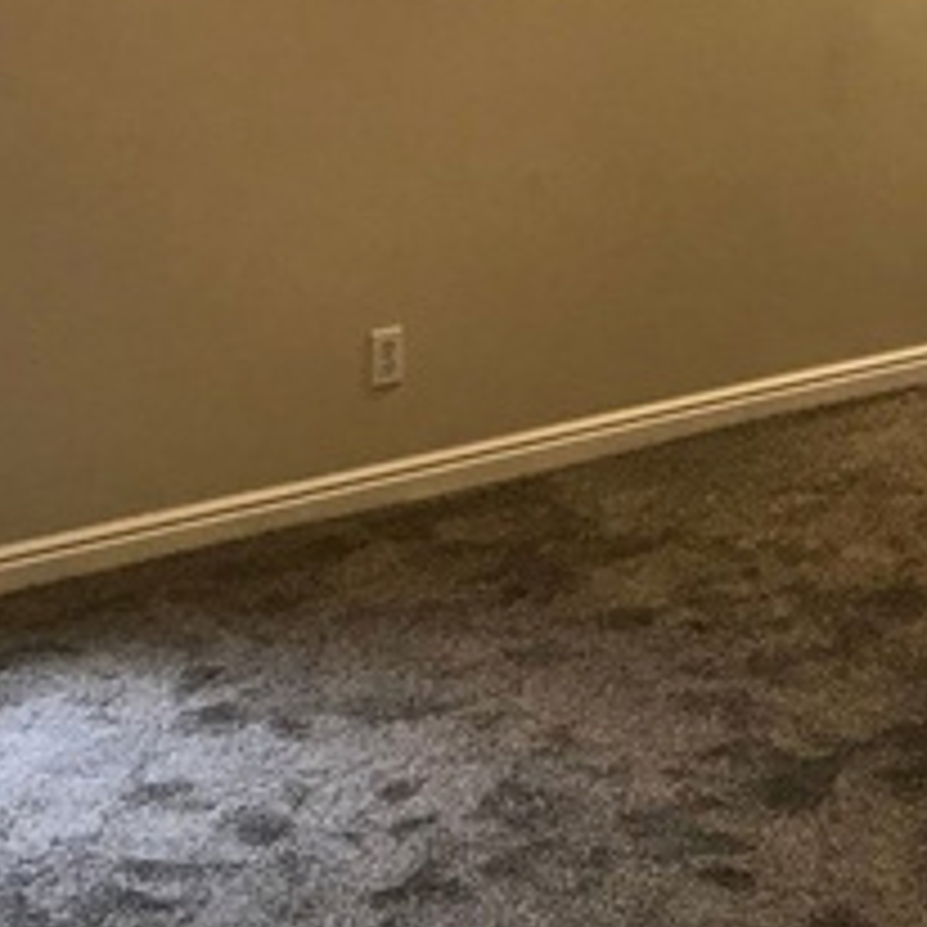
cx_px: 392
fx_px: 2333
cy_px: 4
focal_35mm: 77
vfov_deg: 21.7
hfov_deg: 22.5
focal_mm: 3.99
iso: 40
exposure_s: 1/17
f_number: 1.8
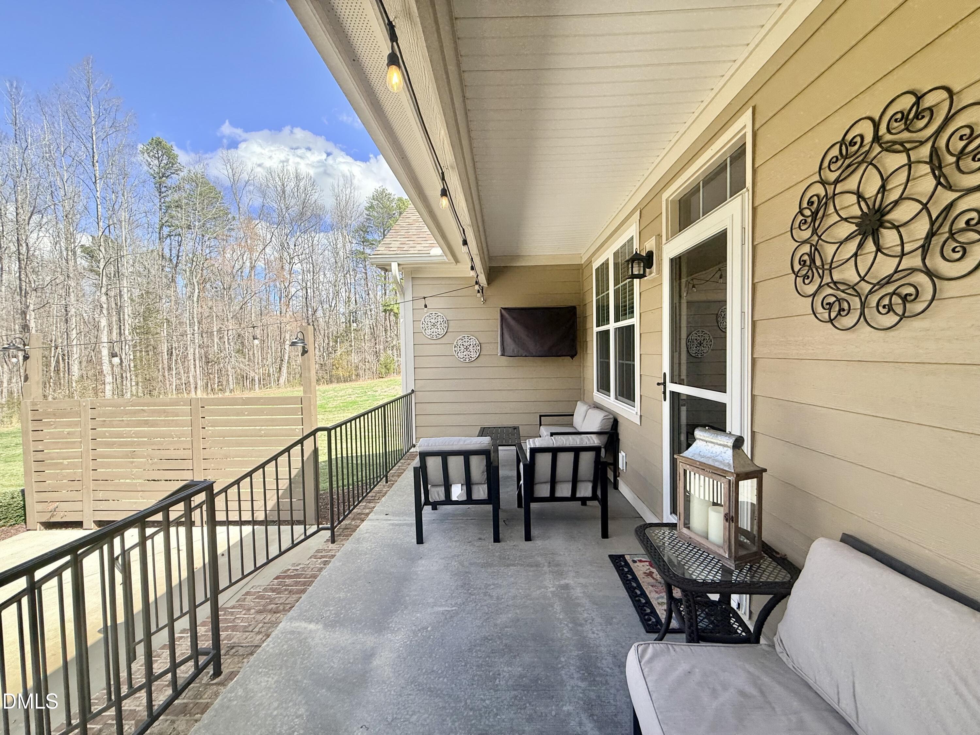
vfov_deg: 85.7
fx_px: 396
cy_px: 368
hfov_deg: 102.1
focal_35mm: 14
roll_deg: +0.8
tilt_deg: -2.0
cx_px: 490
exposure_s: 1/545
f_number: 2.2
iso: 50
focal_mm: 2.22
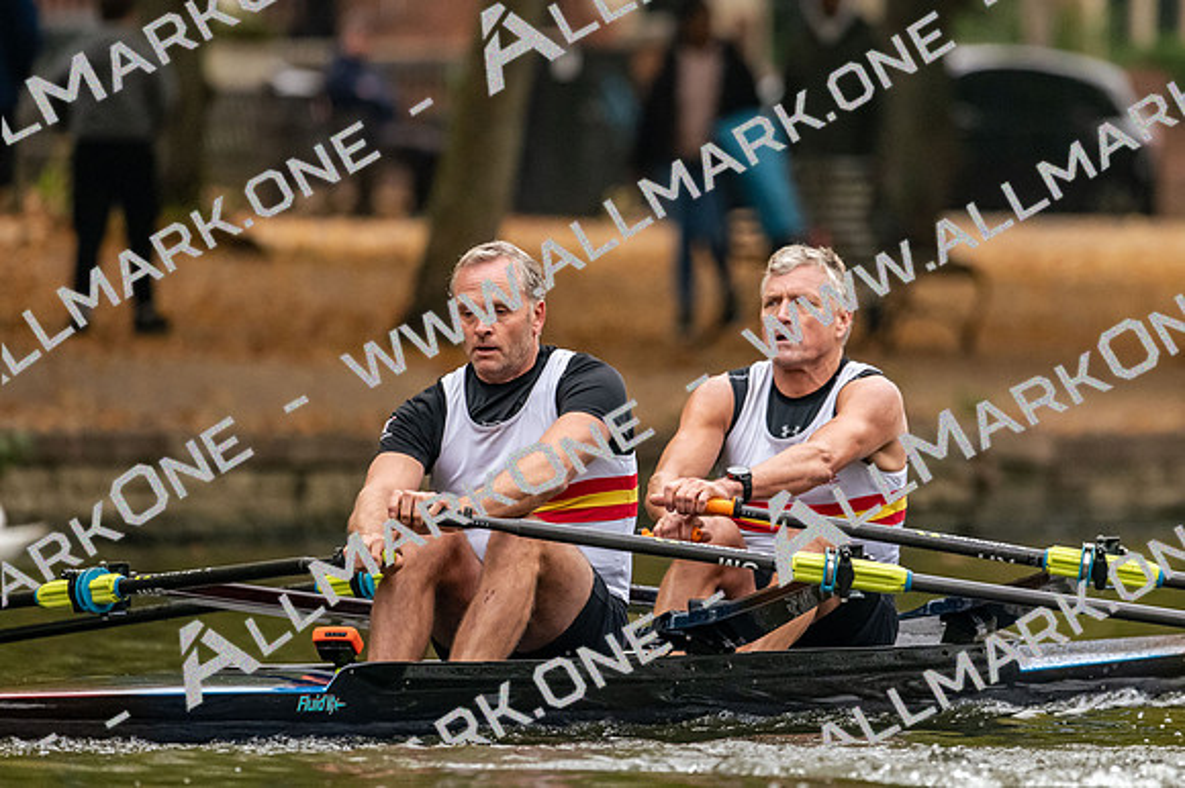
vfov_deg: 2.3
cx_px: 592
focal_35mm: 600
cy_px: 394
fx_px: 19738
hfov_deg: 3.4
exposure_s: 1/2500
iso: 2800
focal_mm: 400
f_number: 4.5
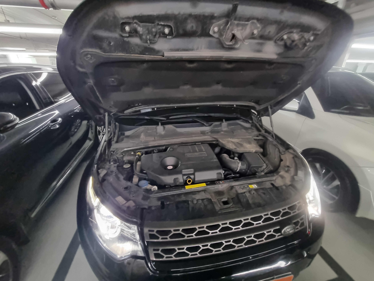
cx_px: 187
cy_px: 140
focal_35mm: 13
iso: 1000
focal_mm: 2.2
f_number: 2.2
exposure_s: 1/25
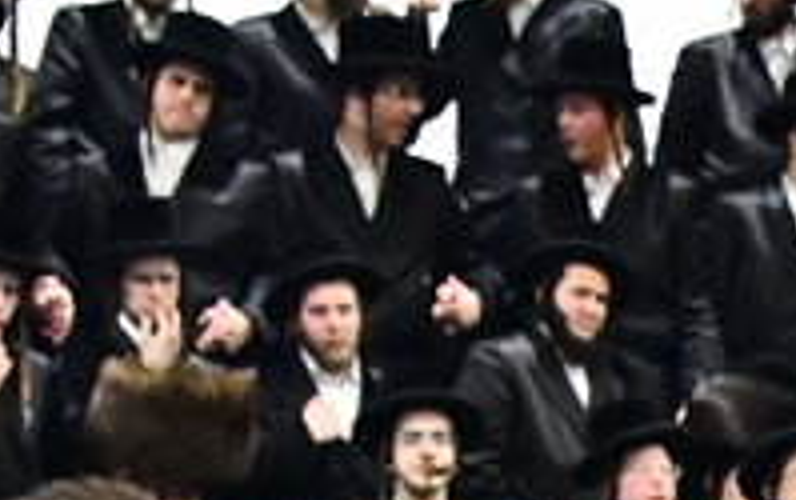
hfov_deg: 8.8
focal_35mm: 229
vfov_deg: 5.5
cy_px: 1274
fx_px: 4975
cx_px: 1316
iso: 5000
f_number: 5.6
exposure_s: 1/200
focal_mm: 32
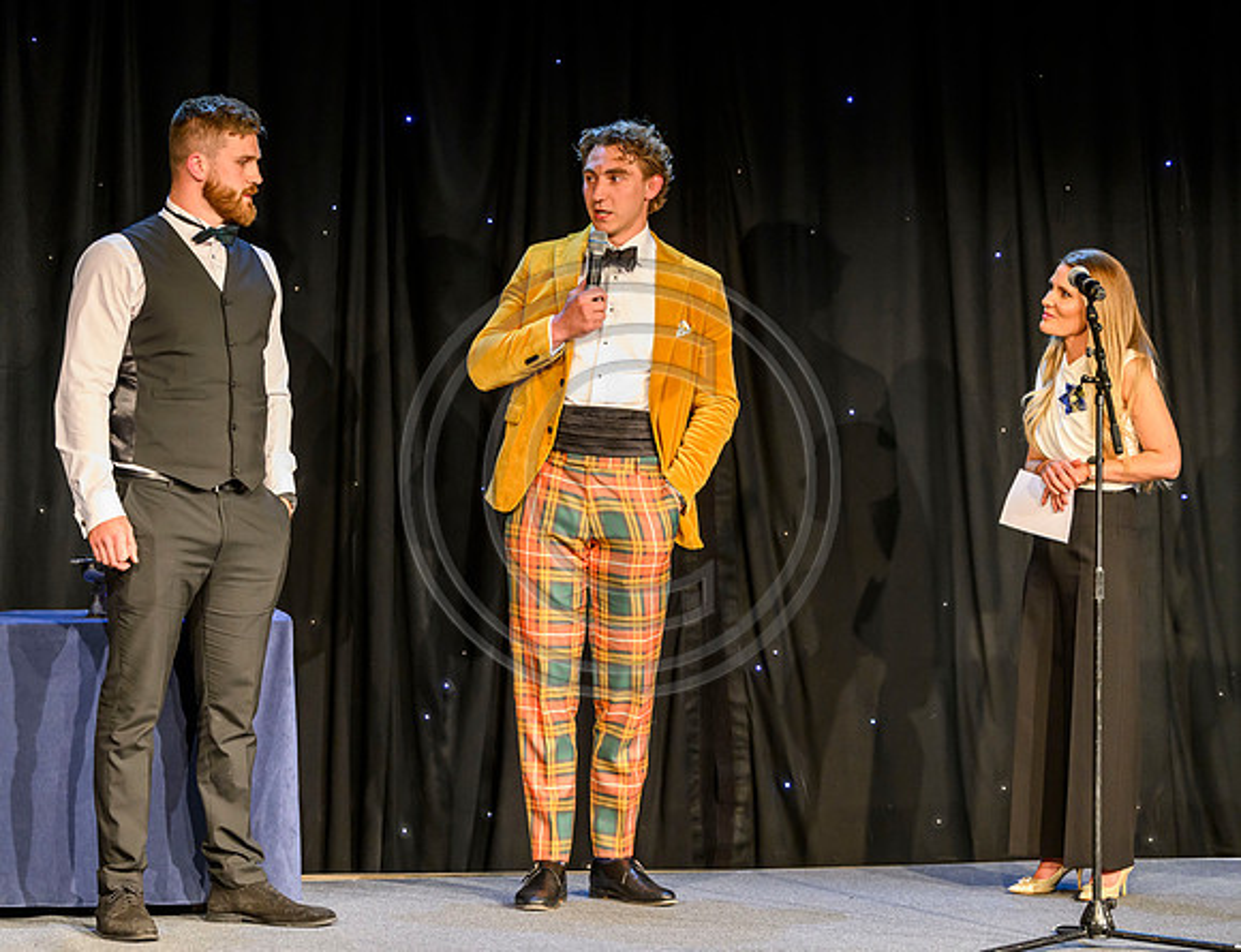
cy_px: 436
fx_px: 3871
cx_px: 586
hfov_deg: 18.2
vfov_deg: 14.0
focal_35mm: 107
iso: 2000
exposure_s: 1/250
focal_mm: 90
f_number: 3.2
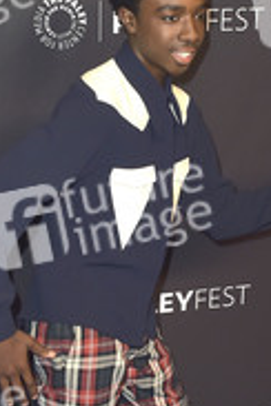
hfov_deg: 16.4
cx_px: 163
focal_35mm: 83
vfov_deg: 24.1
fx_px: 937
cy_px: 328
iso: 250
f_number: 6.3
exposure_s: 1/250
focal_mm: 38
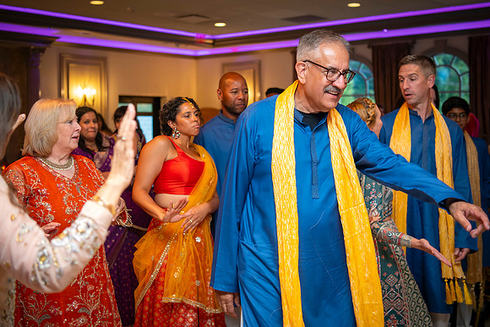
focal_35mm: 46
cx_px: 241
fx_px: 630
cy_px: 160
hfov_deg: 42.5
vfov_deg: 29.1
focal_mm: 42
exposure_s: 1/160
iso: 800
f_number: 2.8
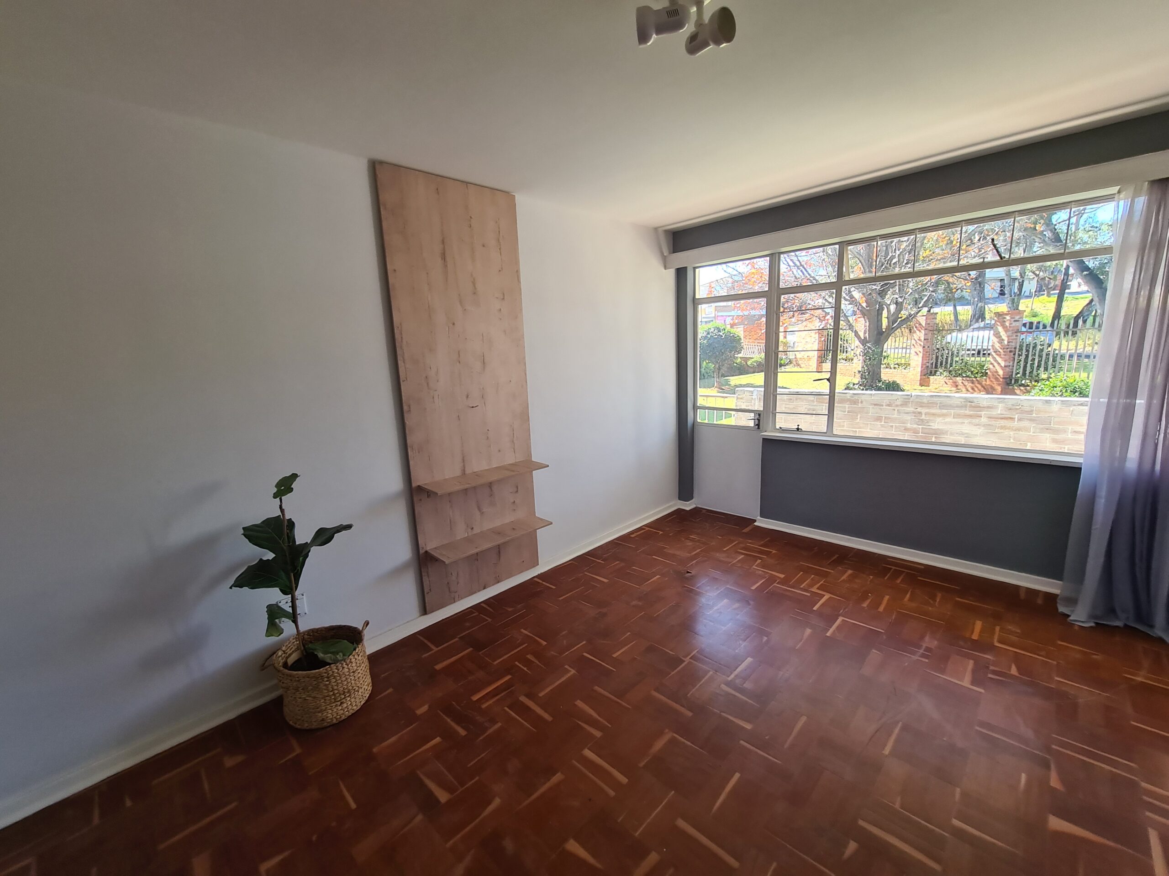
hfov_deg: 106.2
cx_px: 584
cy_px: 438
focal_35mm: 13
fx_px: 439
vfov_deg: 89.9
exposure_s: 1/100
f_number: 2.2
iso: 64
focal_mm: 2.2
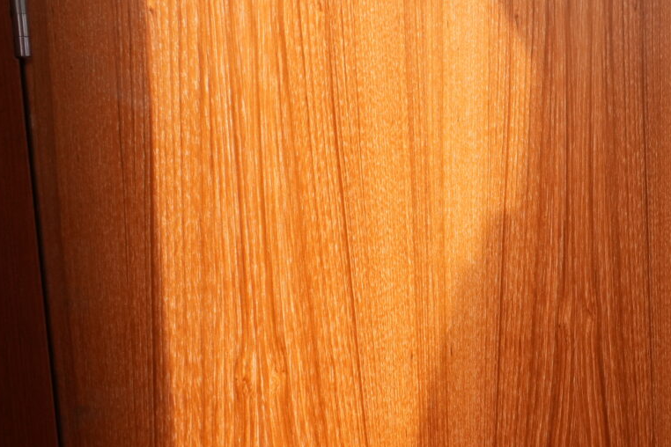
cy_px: 291
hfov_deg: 30.9
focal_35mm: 63
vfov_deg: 21.5
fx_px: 1174
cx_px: 561
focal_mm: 16
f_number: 16
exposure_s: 1/30
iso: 500
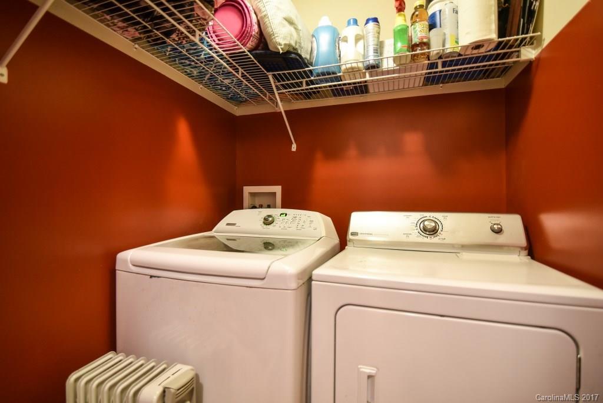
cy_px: 202
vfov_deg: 73.8
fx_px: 268
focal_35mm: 16
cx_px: 302
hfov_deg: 96.7
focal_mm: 16
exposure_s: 1/50
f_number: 2.8
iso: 1600
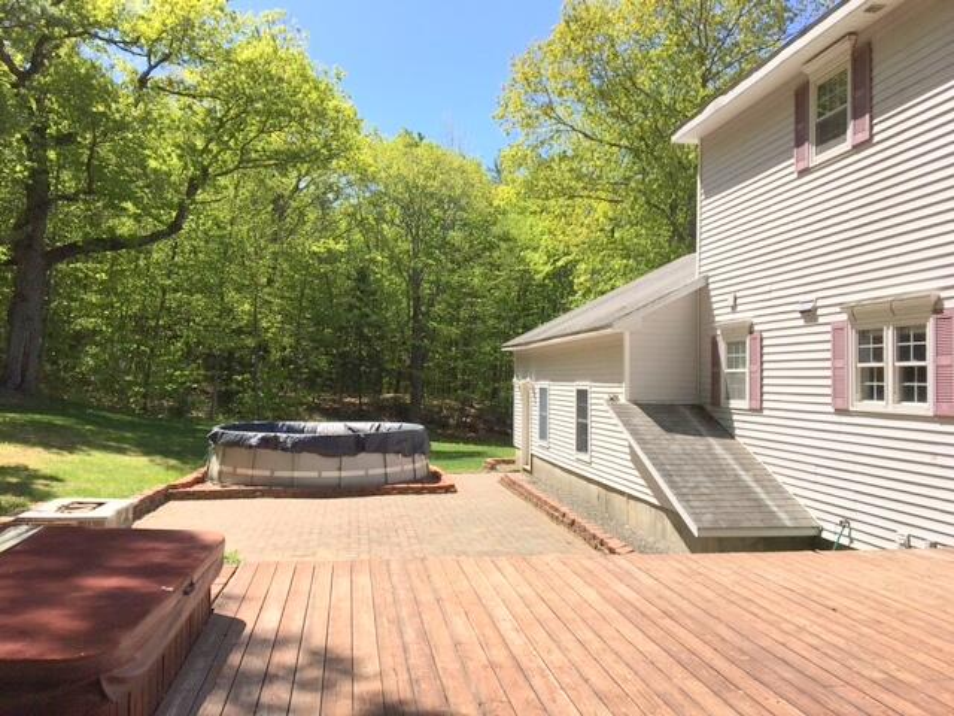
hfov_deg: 61.7
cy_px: 358
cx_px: 477
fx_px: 799
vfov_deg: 48.2
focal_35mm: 29
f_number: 2.2
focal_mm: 4.15
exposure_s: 1/1538
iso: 25
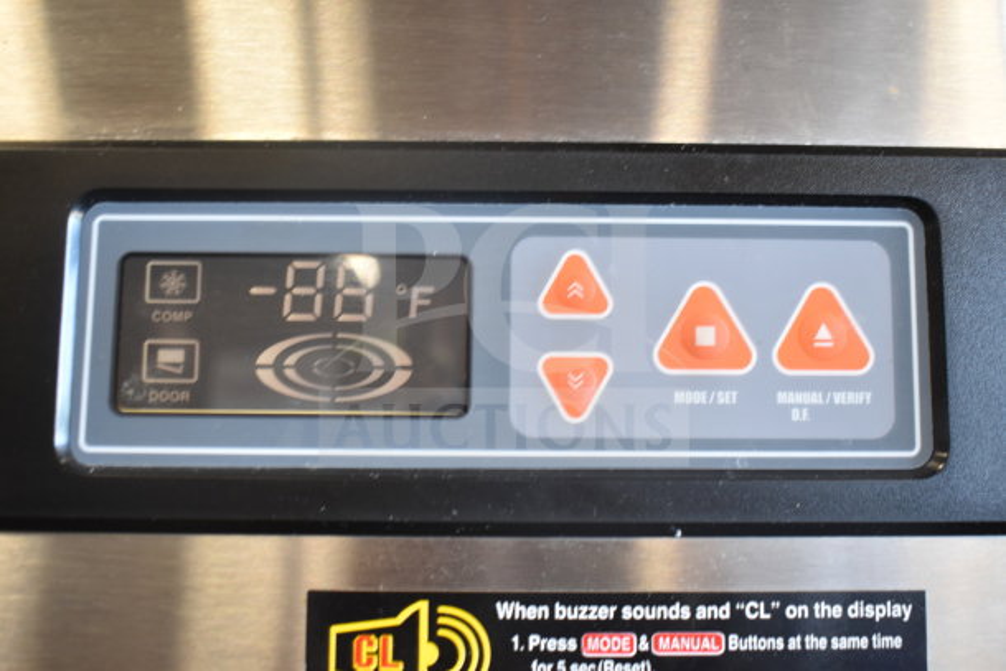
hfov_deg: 49.5
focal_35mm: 39
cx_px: 503
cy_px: 336
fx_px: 1090
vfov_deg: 34.2
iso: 800
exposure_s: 1/40
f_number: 4
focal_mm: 26
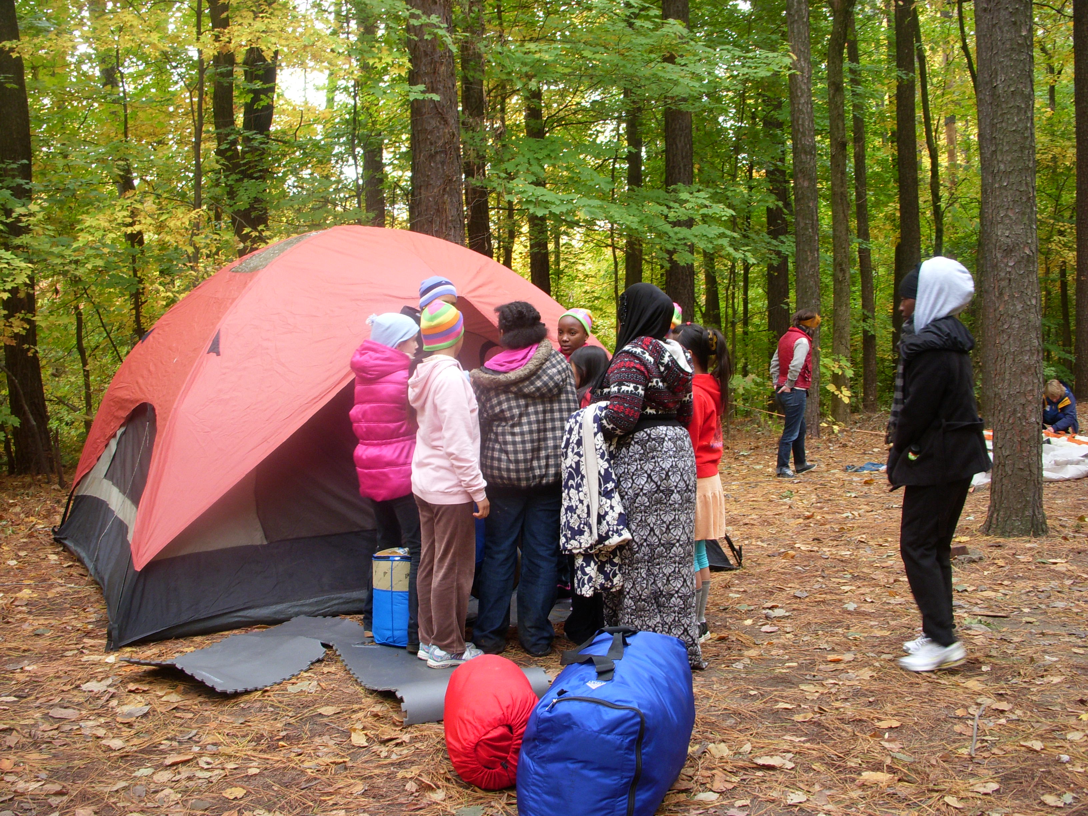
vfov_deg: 37.7
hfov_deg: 49.0
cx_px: 544
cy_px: 408
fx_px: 1194
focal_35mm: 38
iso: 100
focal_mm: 6.3
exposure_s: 1/30
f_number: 3.3
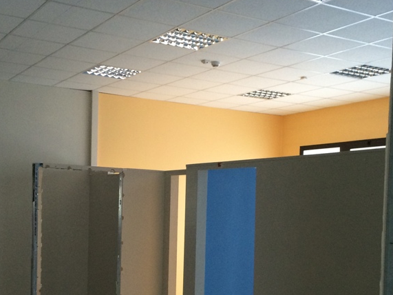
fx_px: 590
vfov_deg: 27.5
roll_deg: -1.0
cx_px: 180
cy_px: 233
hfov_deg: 36.8
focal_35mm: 52
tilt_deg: -5.2
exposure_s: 1/30
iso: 160
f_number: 2.2
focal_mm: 4.15
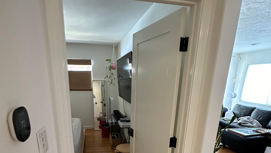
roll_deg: +0.8
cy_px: 127
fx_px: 165
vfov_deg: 46.3
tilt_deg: -17.3
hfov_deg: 78.6
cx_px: 127
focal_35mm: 23
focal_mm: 2.22
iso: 400
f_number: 2.2
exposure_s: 1/60
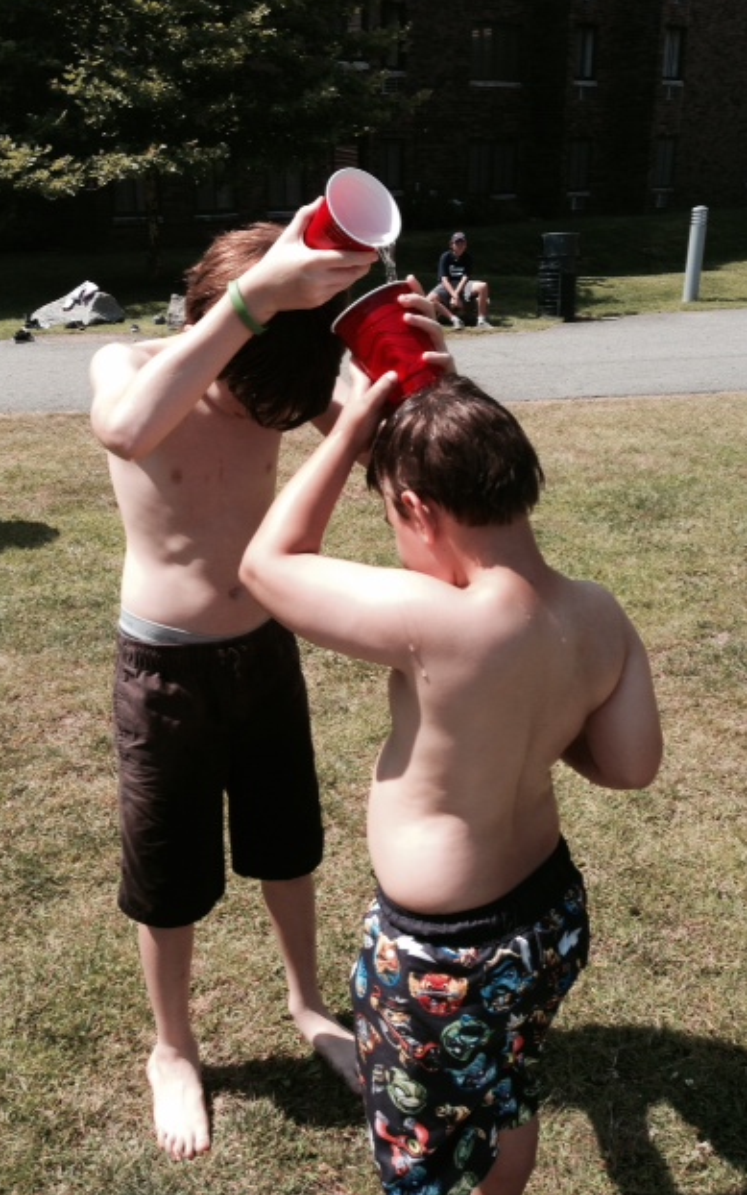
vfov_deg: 54.0
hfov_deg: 35.3
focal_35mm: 36
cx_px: 351
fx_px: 1172
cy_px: 598
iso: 50
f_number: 2.4
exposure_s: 1/1004
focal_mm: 4.12
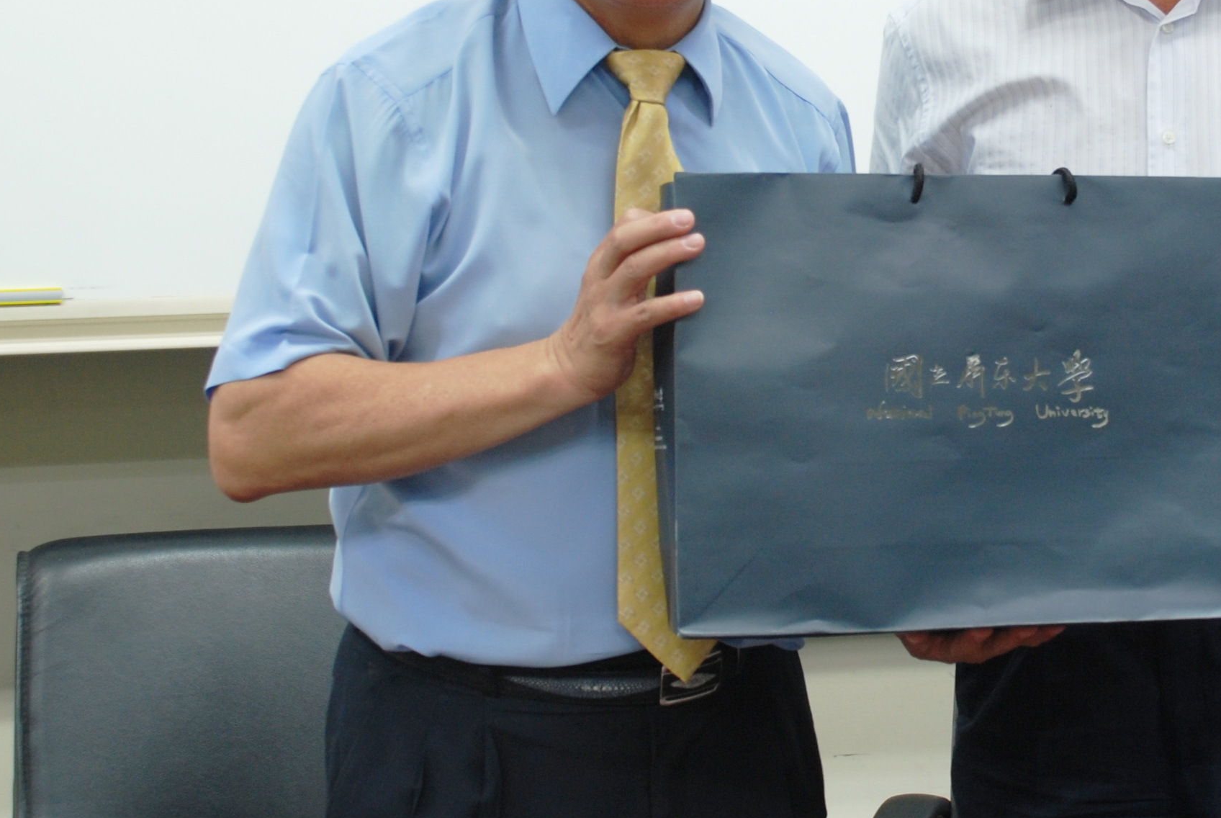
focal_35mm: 106
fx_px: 3605
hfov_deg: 19.1
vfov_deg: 12.9
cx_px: 960
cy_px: 238
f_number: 4.2
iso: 200
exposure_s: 1/15
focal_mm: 31
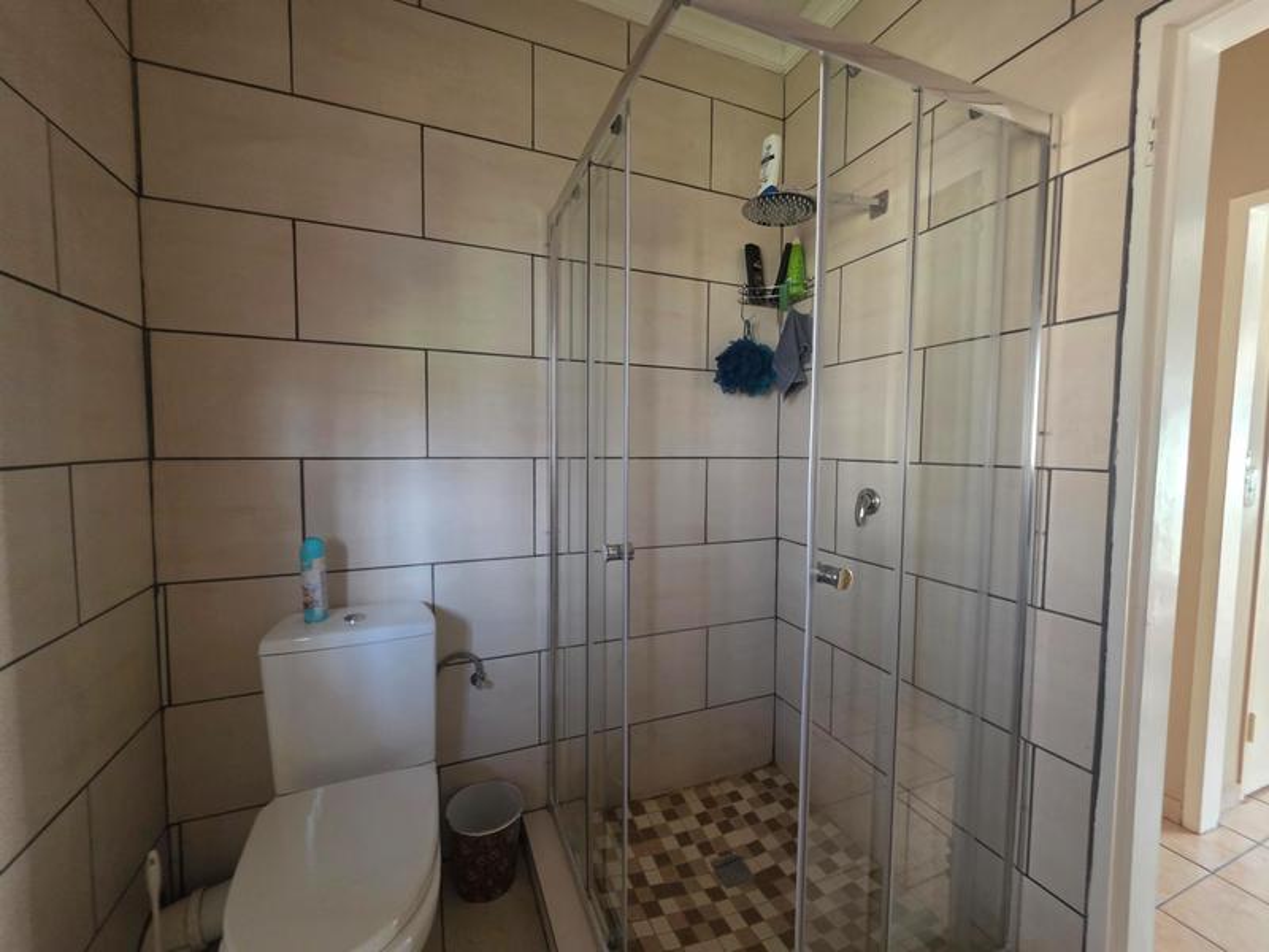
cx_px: 634
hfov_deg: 106.2
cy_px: 476
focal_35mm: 13
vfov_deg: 89.9
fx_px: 477
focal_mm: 2.2
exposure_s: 1/50.3
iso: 500
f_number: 1.9
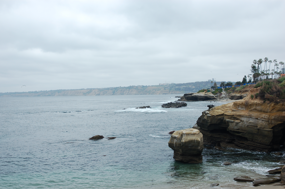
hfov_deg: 48.0
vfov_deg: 33.0
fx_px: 320
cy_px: 94
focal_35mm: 40
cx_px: 142
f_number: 8
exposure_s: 1/180
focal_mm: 27
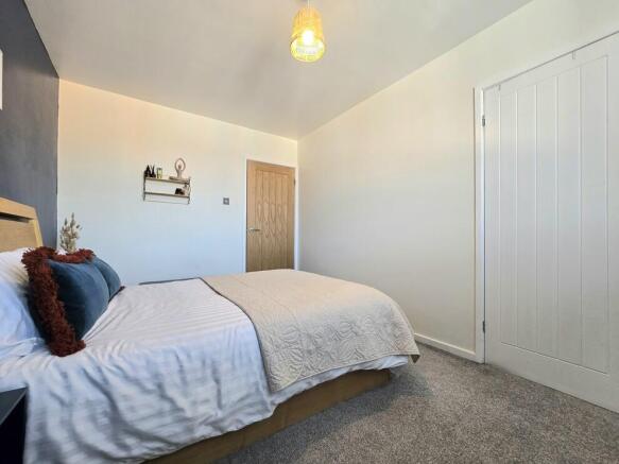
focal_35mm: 13
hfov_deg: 106.2
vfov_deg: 89.9
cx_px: 310
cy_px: 232
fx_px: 232
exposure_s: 1/50.3
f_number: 2.2
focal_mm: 2.2
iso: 160
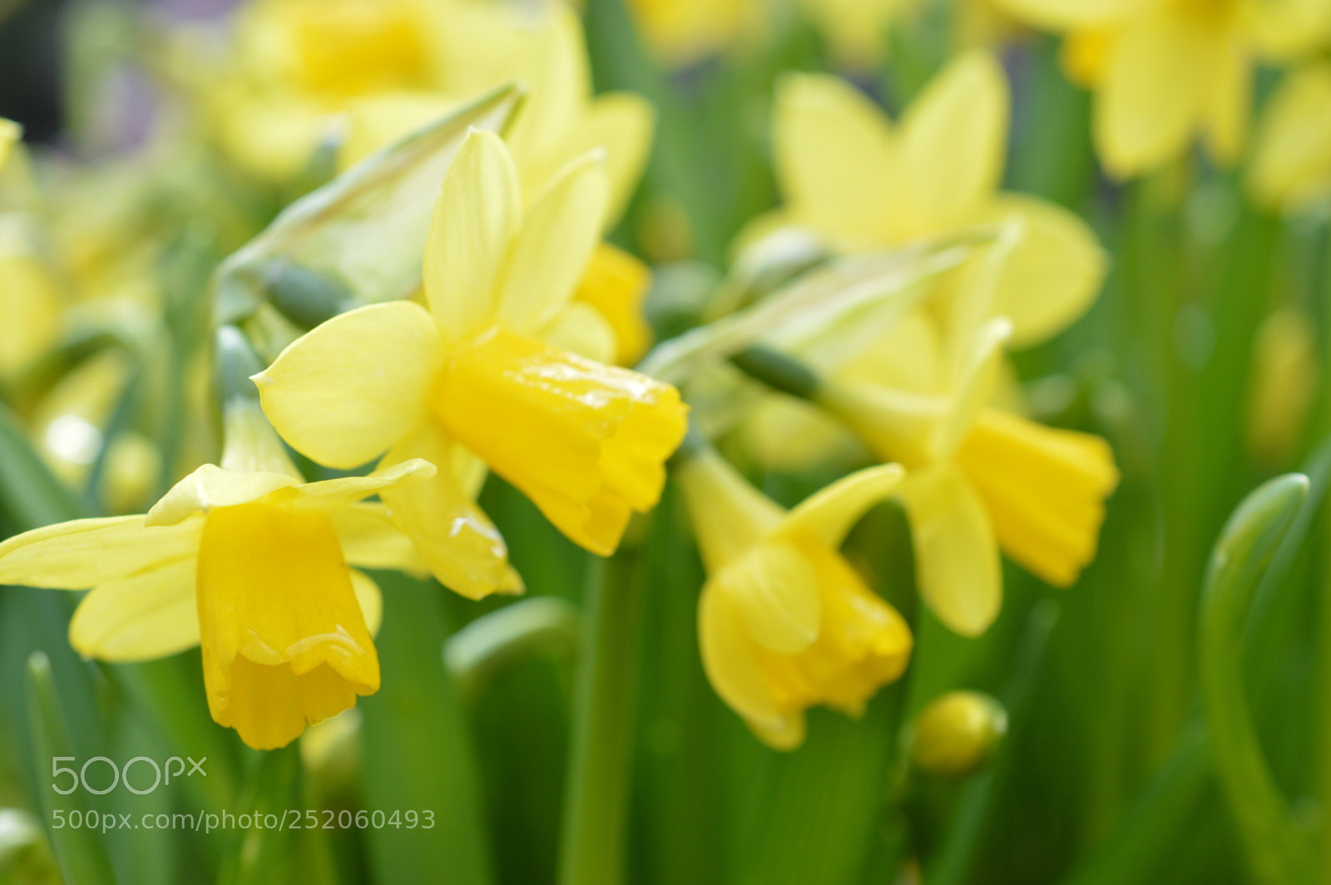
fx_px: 2216
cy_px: 442
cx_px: 666
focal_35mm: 60
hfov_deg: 33.4
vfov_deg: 22.6
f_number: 8
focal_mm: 40
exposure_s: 1/125
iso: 140
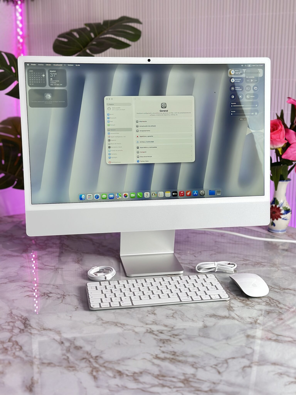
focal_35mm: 48
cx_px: 148
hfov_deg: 30.3
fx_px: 547
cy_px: 198
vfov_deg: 39.7
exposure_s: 1/60
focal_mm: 6.86
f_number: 1.78
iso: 125
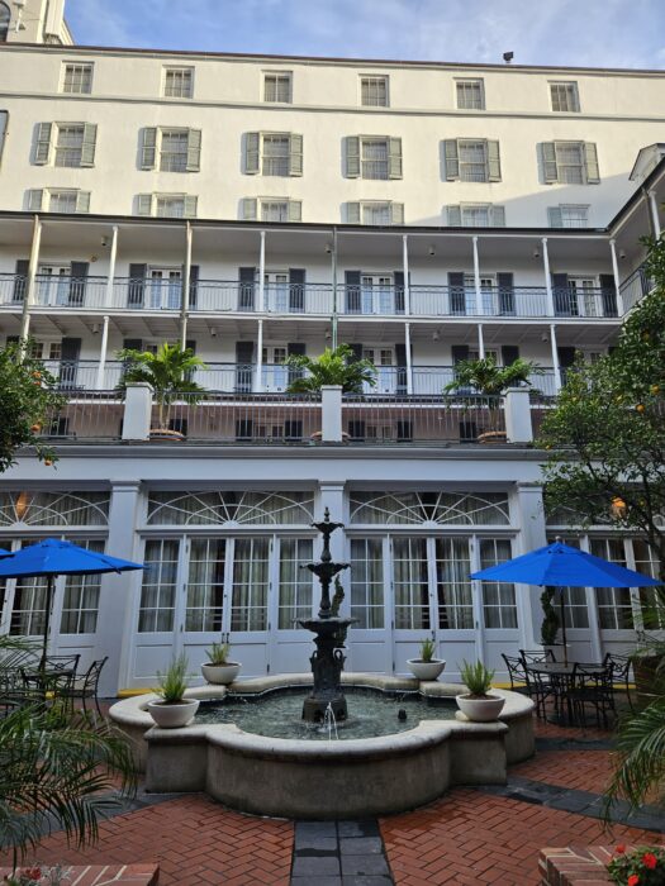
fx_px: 589
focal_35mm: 23
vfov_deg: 73.9
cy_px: 443
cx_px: 332
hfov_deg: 58.9
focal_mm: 5.4
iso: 25
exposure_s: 1/230
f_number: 1.8
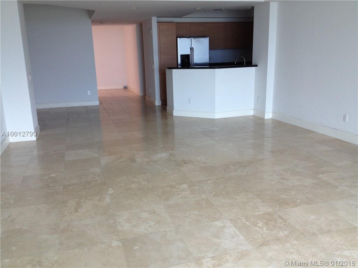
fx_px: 362
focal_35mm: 35
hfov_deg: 52.6
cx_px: 179
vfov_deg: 40.7
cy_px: 134
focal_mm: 4.28
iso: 64
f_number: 2.4
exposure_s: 1/60
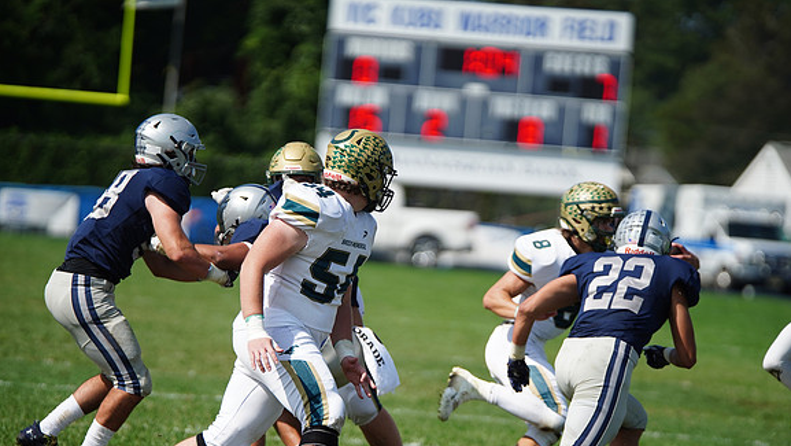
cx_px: 396
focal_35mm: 260
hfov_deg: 8.3
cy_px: 264
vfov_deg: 4.7
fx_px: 5455
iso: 400
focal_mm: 247
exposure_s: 1/6400
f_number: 2.8
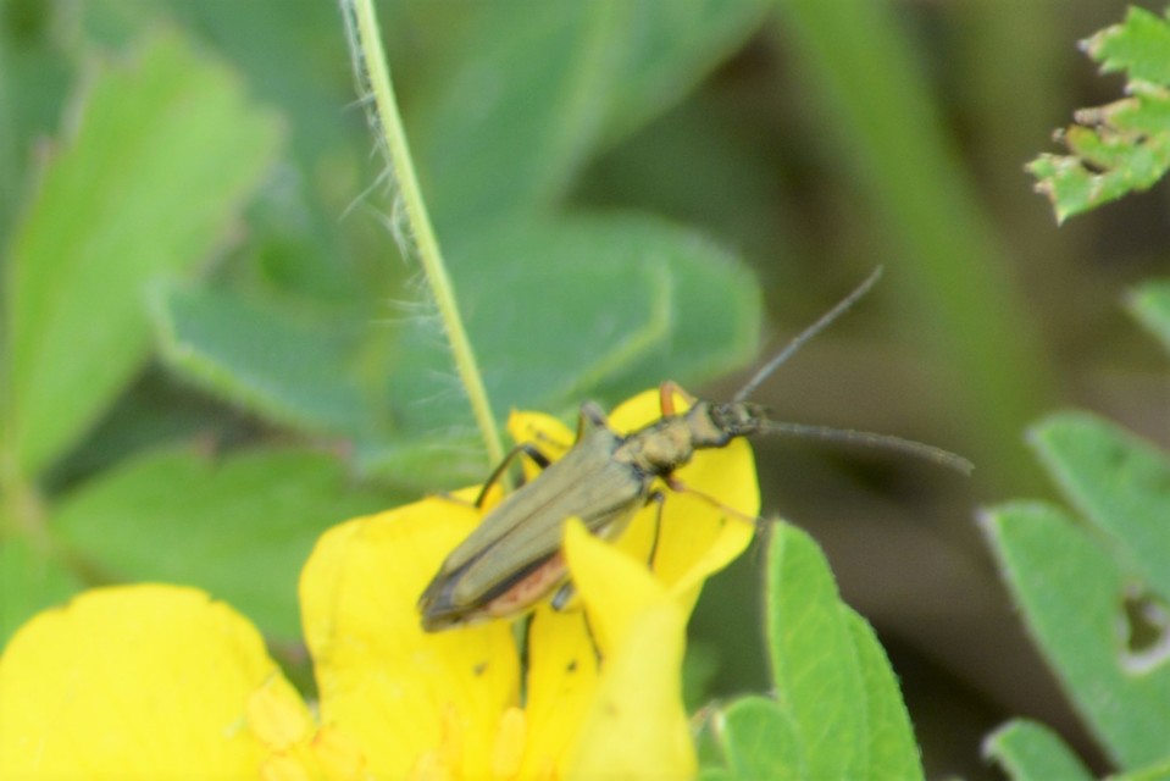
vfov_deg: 3.1
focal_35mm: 450
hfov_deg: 4.6
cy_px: 390
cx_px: 585
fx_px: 14629
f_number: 8
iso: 200
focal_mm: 300
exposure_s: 1/125
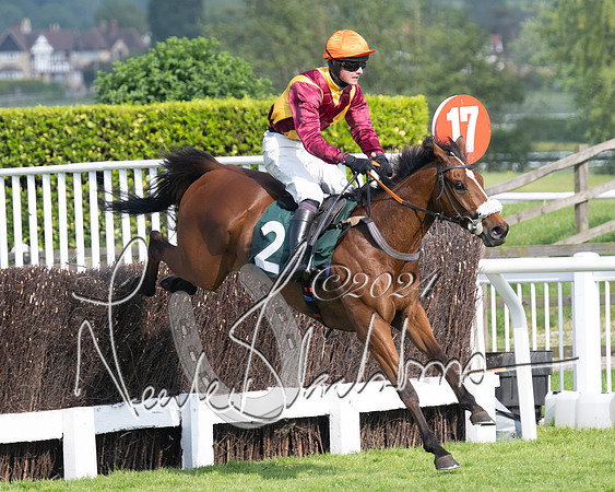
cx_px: 295
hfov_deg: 5.3
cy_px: 204
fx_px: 6583
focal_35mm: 362
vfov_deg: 4.3
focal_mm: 175
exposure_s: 1/2000
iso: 400
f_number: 4
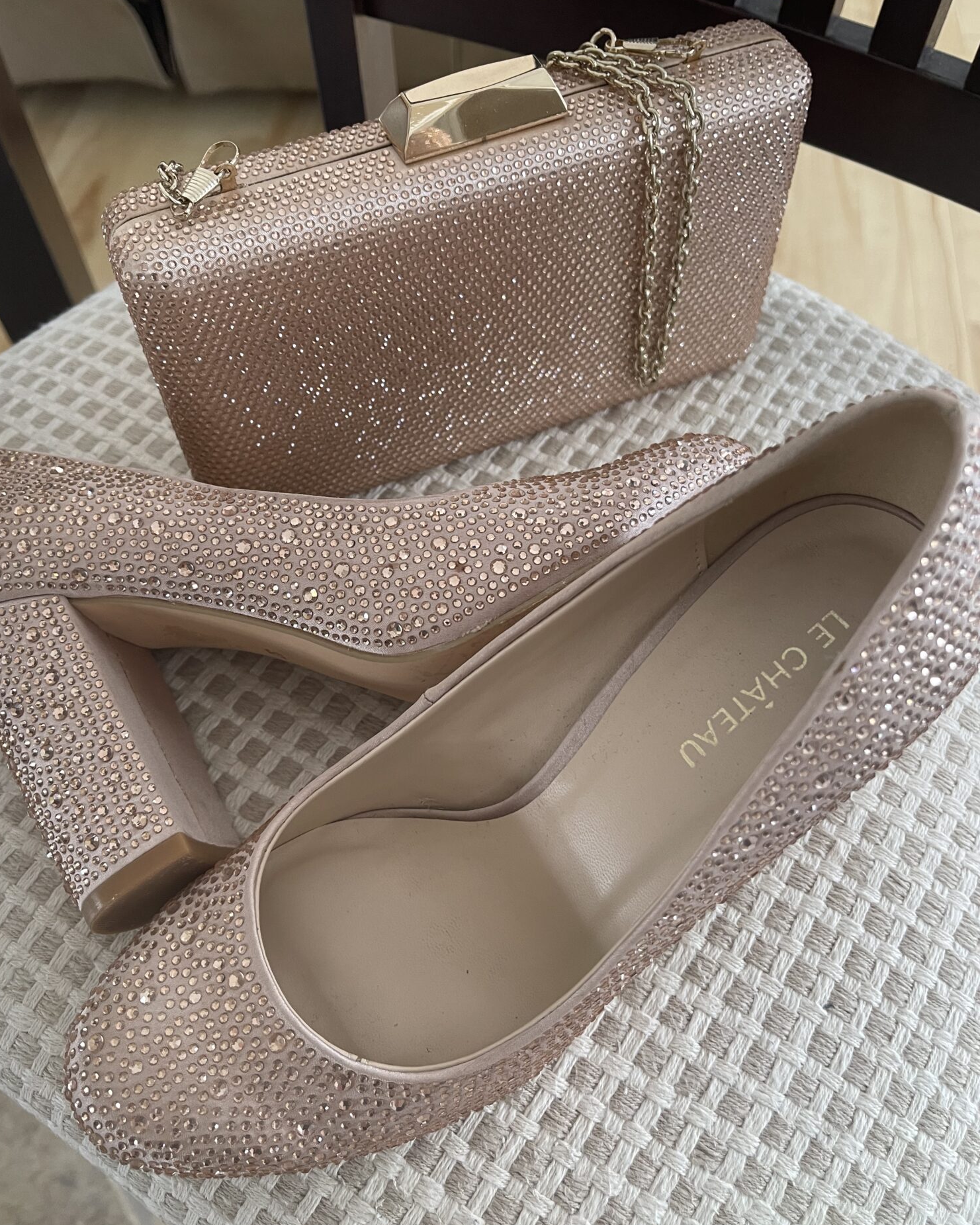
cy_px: 588
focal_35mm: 27
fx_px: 979
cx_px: 472
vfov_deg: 64.0
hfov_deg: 53.2
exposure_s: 1/95
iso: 125
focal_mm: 5.1
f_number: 1.6
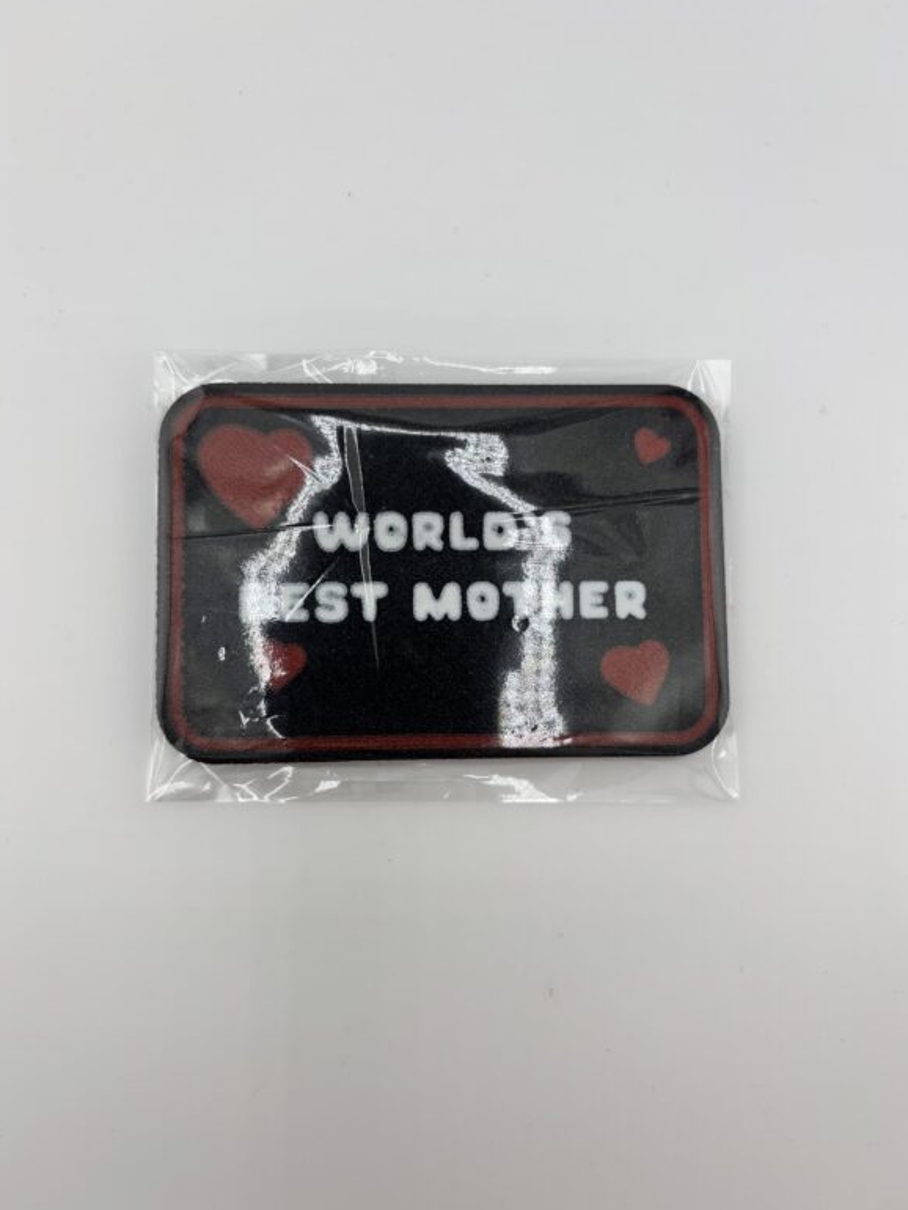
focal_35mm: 27
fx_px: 944
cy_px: 611
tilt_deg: -83.8
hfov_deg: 51.4
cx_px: 457
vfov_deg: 65.3
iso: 50
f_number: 1.6
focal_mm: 5.96
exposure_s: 1/249
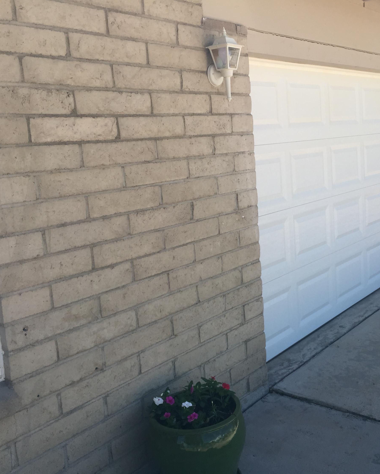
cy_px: 238
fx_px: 534
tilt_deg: -10.2
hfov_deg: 38.6
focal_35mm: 38
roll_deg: +2.3
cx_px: 259
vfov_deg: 47.9
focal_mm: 4.15
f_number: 2.2
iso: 32
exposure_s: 1/920
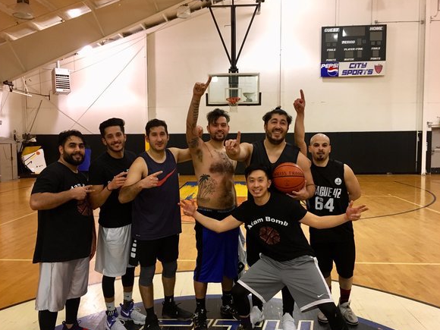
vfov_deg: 46.8
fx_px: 381
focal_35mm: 30
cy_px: 168
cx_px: 217
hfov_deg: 60.0
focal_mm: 4.15
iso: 160
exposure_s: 1/30
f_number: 2.2
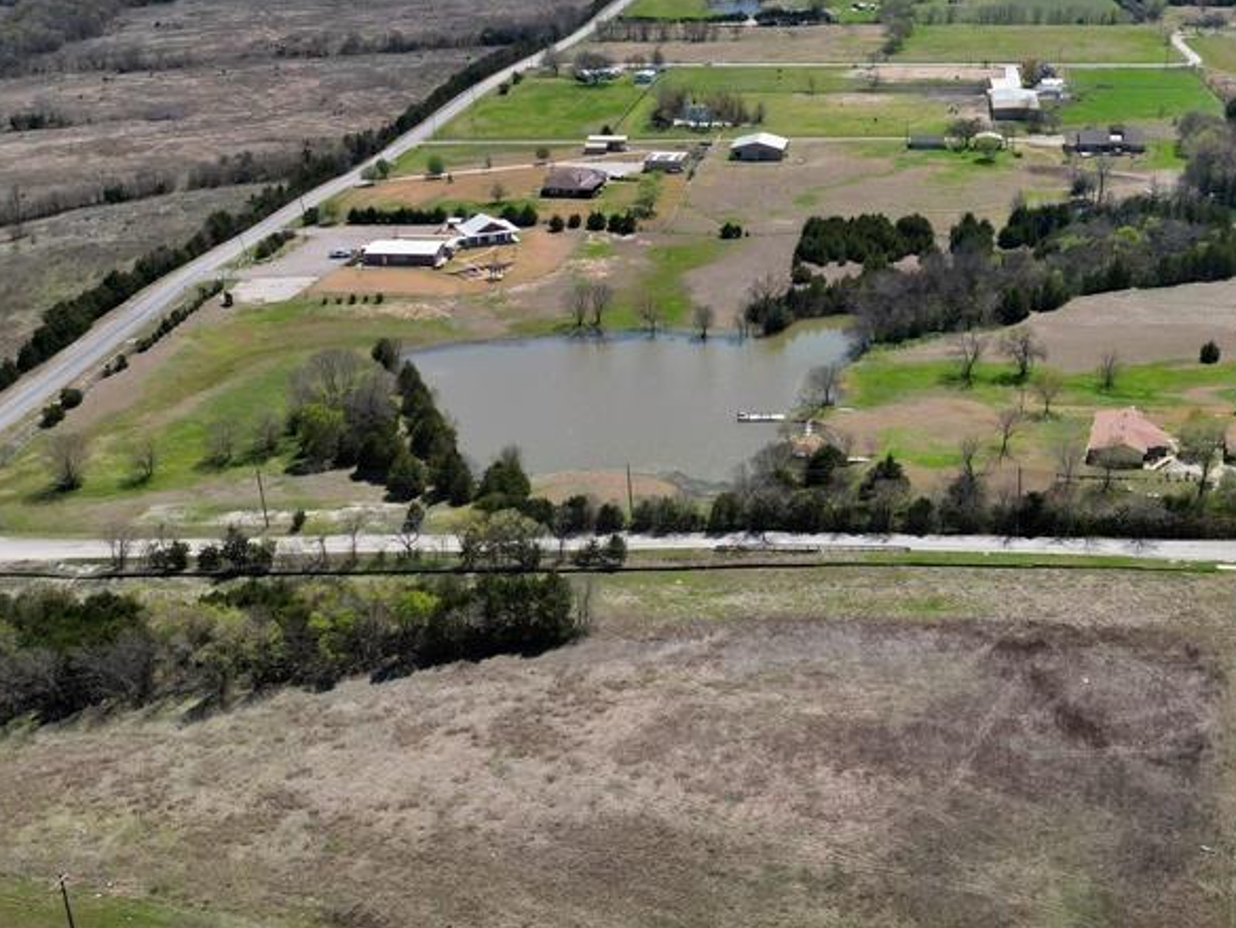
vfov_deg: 34.2
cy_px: 355
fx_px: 1500
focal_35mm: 42
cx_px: 860
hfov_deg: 43.9
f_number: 1.7
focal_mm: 6.72
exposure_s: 1/5000
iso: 200
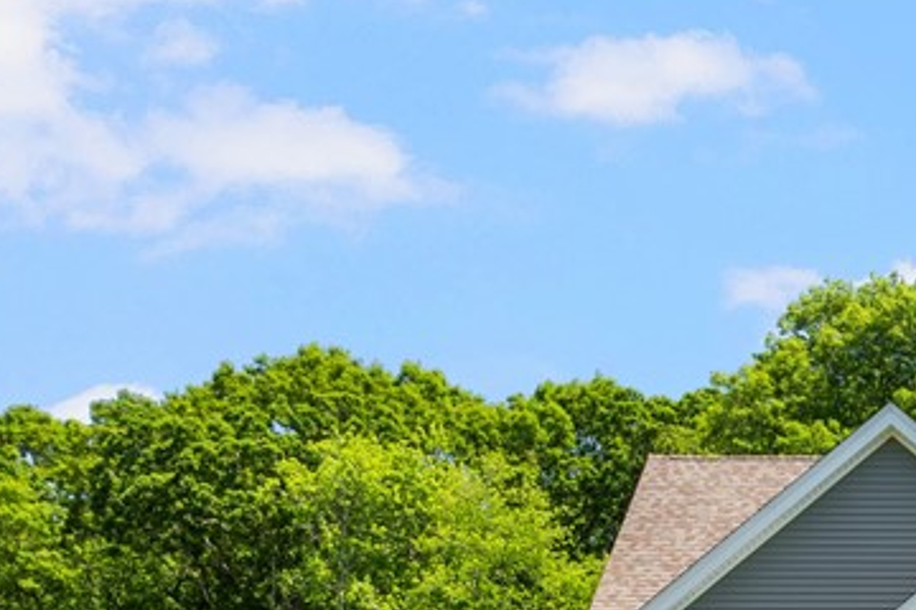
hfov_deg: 26.1
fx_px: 1806
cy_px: 938
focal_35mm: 71
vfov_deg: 17.2
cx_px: 1023
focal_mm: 12.29
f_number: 5
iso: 100
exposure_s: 1/80
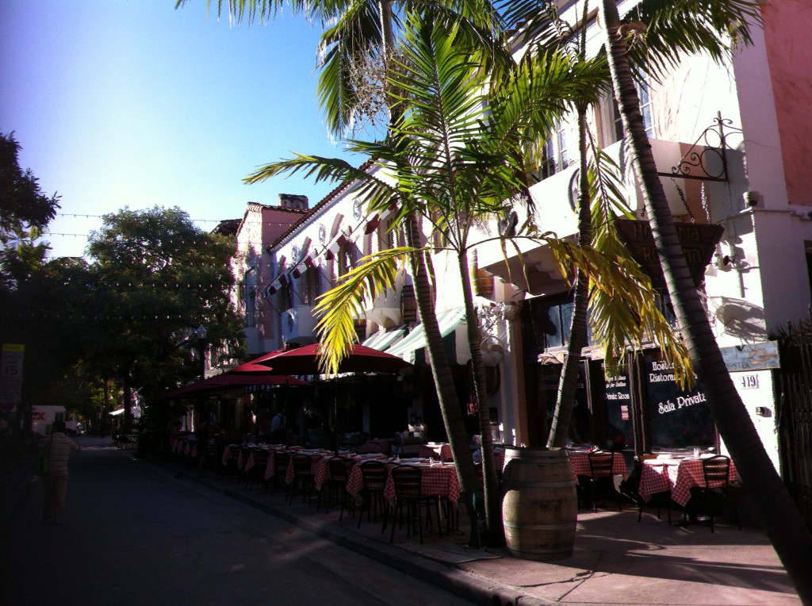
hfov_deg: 52.7
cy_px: 303
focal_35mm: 35
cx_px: 406
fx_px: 819
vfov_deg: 40.6
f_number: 2.8
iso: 80
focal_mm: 3.85
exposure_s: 1/862
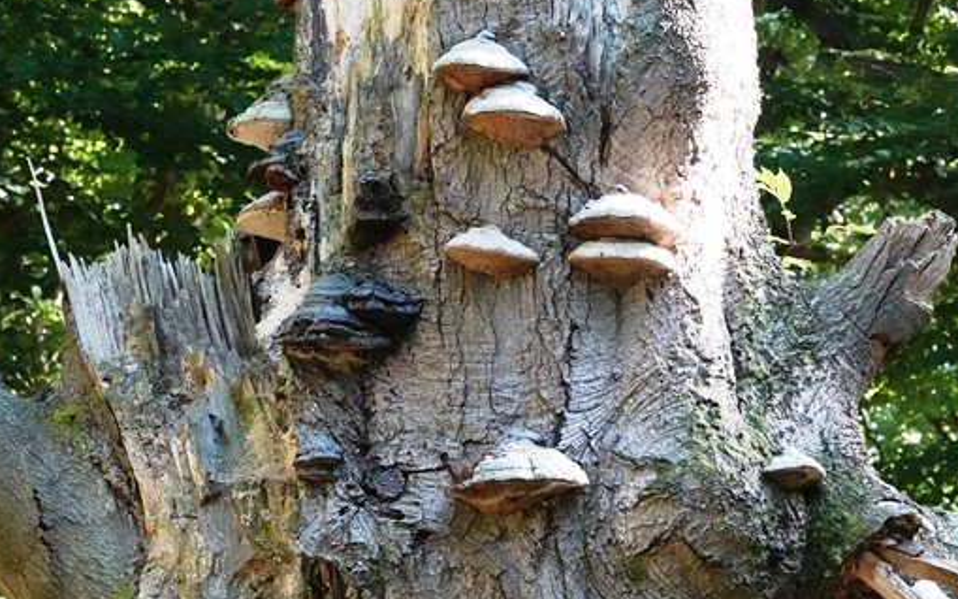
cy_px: 374
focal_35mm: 283
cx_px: 555
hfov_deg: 7.4
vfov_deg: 4.6
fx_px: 7388
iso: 3200
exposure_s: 1/200
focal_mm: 81.1
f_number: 8
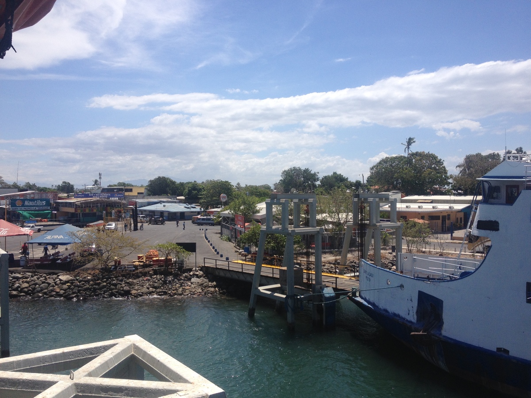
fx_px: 537
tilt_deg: -3.8
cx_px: 266
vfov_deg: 40.7
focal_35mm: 35
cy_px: 199
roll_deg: +0.4
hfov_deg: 52.6
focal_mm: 4.28
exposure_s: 1/2404
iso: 50
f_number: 2.4
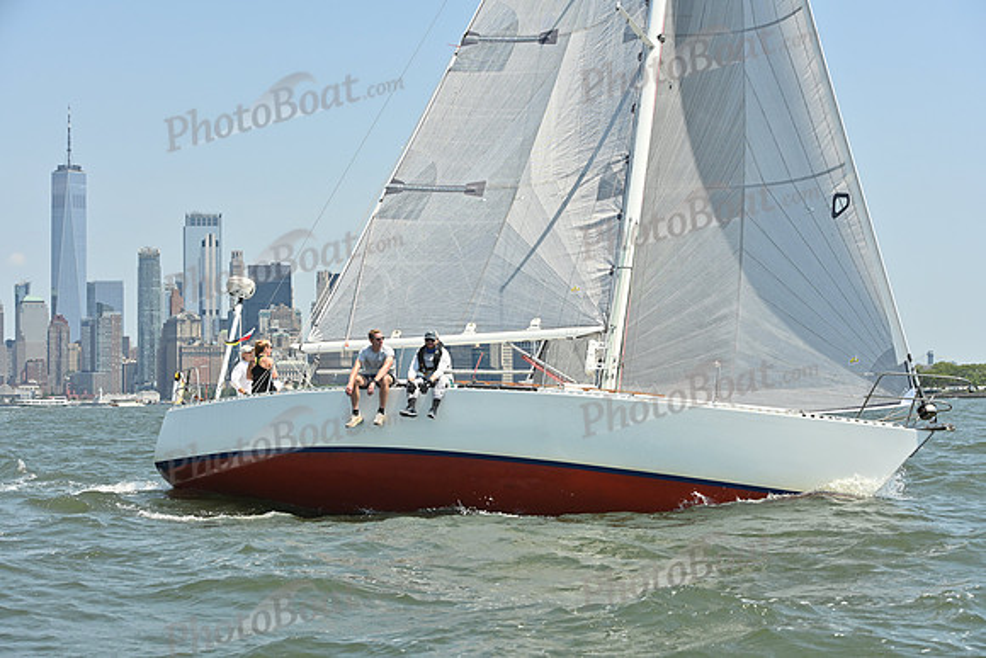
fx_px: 1918
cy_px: 329
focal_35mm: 70
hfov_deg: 28.8
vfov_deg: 19.5
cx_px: 493
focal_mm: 70
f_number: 8
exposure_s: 1/1250
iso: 320
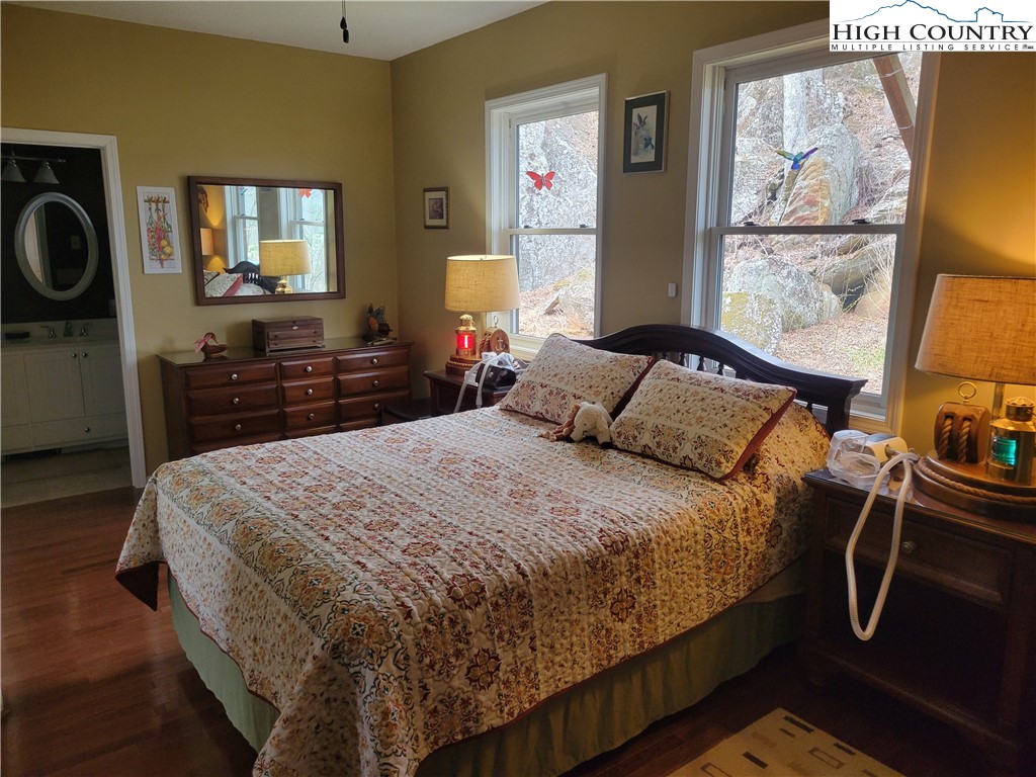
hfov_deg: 67.3
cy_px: 388
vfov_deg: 53.1
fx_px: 778
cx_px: 518
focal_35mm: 26
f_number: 1.8
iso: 160
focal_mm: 5.4
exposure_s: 1/120
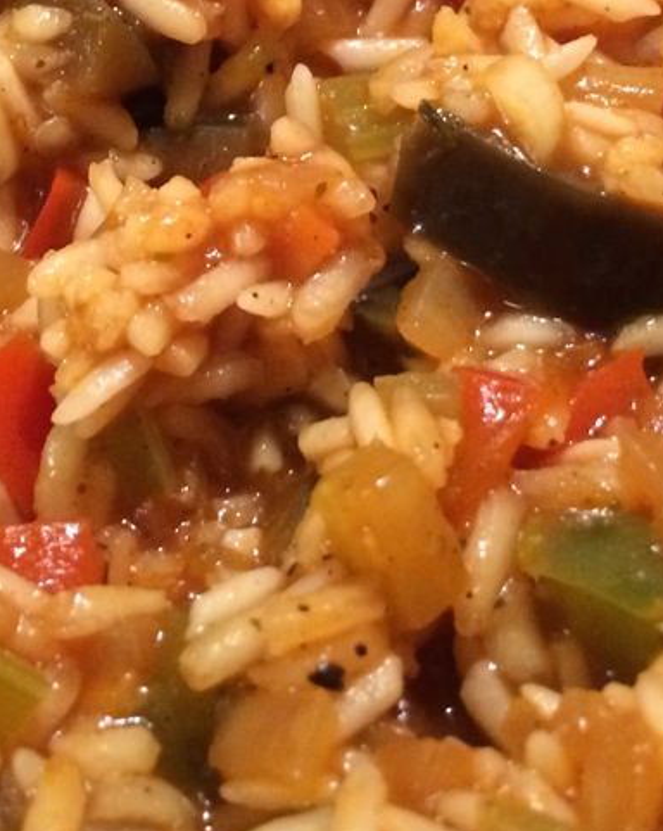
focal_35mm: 78
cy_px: 67
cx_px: 231
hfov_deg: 19.6
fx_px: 1916
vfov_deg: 23.7
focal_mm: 4.12
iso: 320
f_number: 2.2
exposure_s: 1/25
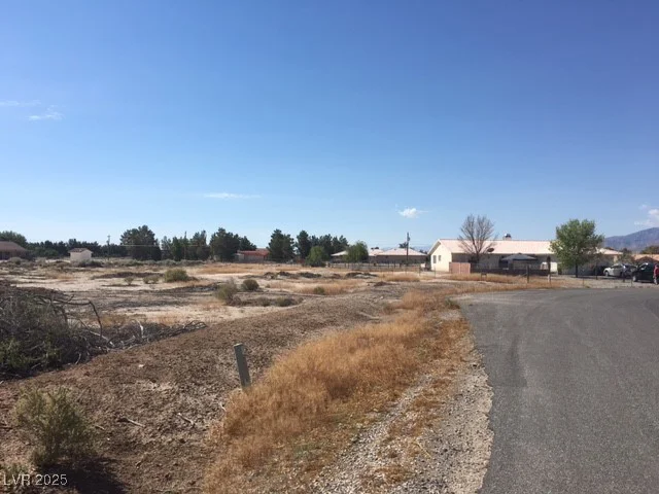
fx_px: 552
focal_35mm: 29
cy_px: 247
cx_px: 330
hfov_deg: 61.7
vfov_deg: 48.2
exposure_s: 1/2404
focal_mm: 4.15
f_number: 2.2
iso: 25
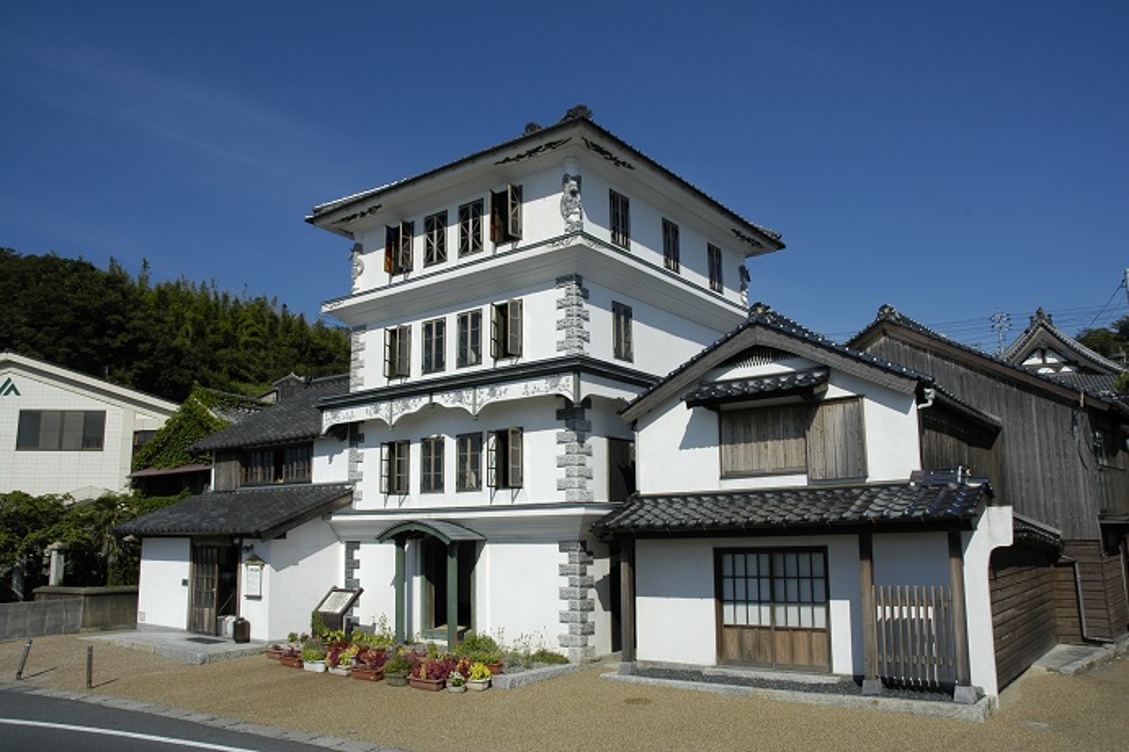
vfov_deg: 47.9
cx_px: 564
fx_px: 846
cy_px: 376
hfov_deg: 67.4
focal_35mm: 27
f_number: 11
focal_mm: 18
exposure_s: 1/500
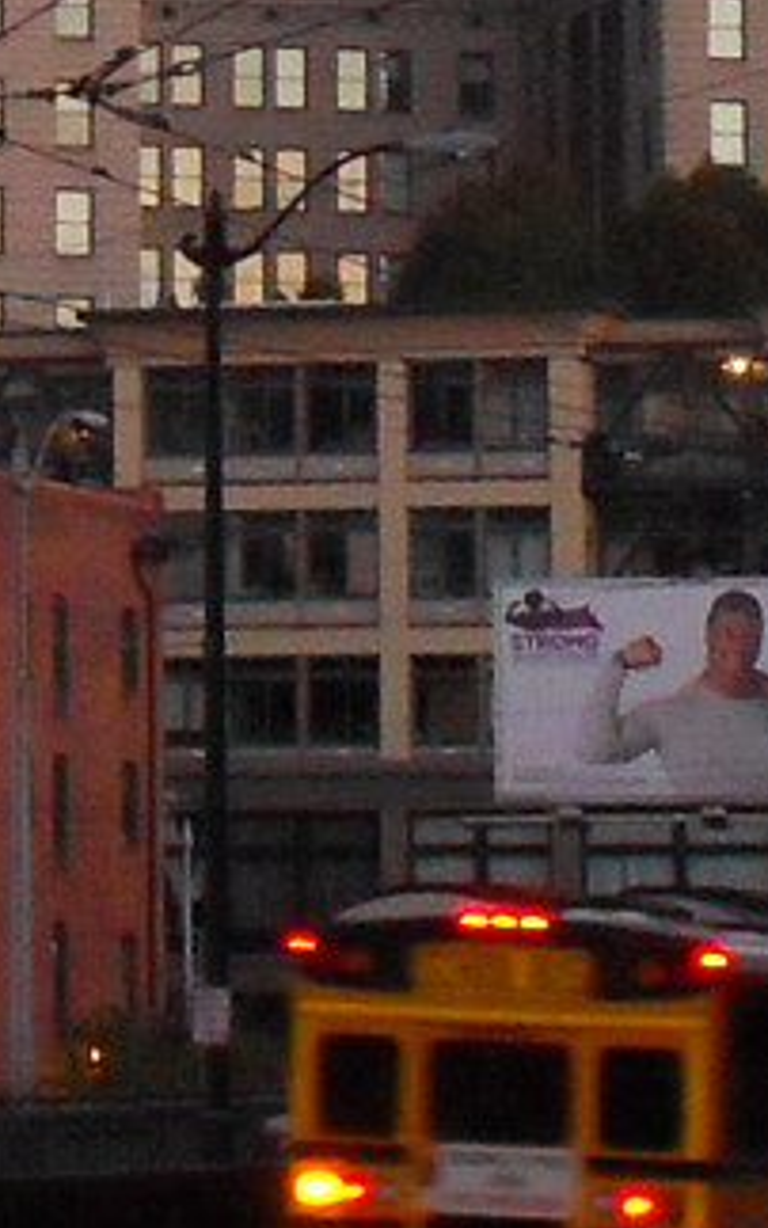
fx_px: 10109
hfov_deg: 4.3
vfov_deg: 6.8
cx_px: -392
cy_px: -681
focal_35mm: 302
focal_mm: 7.9
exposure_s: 1/30
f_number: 4.2
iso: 400
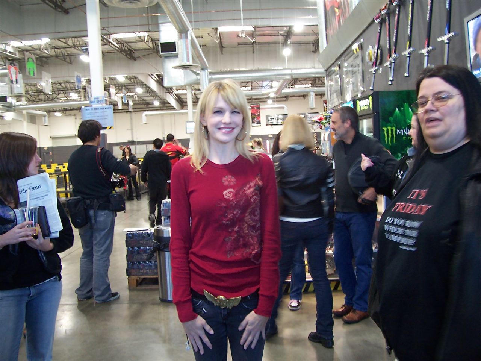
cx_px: 240
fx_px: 472
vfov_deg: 41.8
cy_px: 180
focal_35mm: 34
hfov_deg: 54.0
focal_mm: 5.6
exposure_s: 1/8
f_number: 2.7
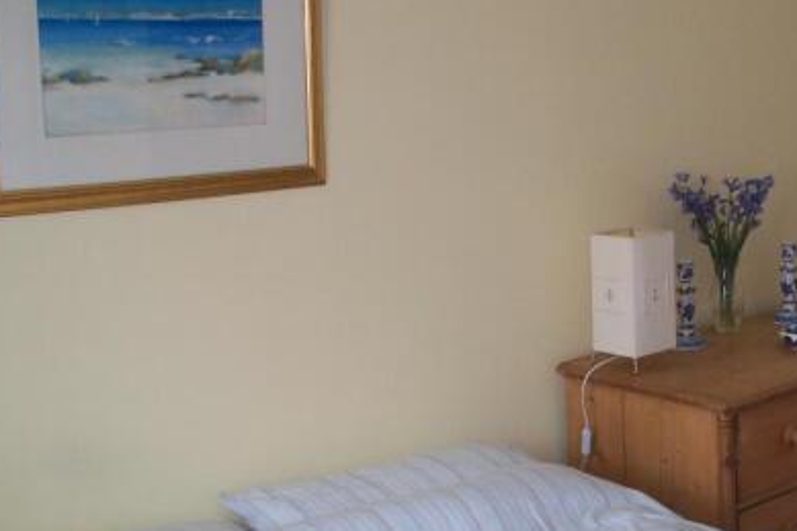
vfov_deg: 25.5
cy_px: 245
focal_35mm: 53
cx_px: 585
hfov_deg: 36.8
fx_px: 1173
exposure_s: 1/60
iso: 120
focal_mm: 5.7
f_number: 2.8
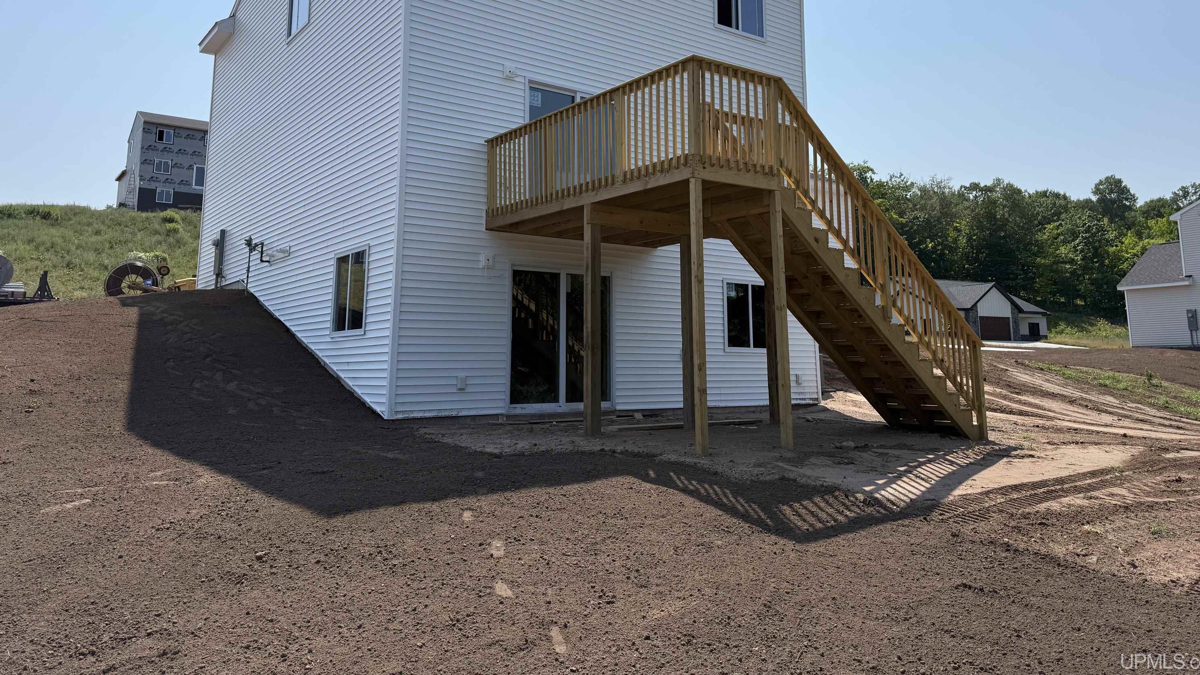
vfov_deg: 42.2
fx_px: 859
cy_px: 217
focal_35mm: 27
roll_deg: +0.5
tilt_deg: +10.3
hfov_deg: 69.9
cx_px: 613
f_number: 1.78
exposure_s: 1/6711
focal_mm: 6.76
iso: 80
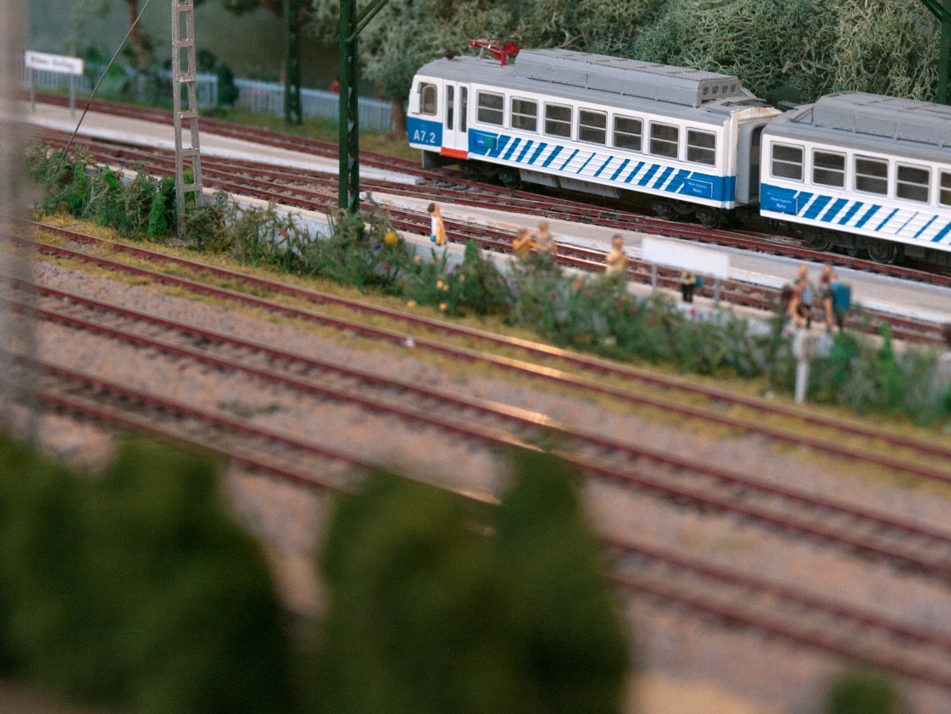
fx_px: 3297
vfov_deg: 12.3
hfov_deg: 16.3
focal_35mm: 120
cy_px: 223
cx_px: 745
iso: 800
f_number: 4.5
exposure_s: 1/90
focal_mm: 50
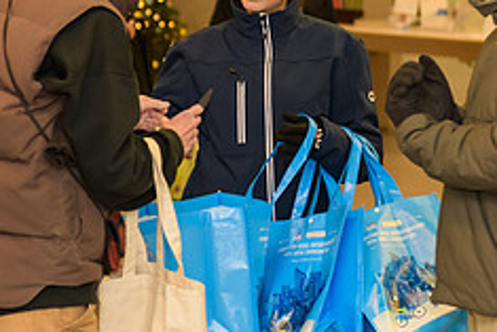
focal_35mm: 173
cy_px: 69
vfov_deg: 7.9
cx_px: 266
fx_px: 2390
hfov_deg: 11.9
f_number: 3.2
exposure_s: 1/125
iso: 800
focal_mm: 70
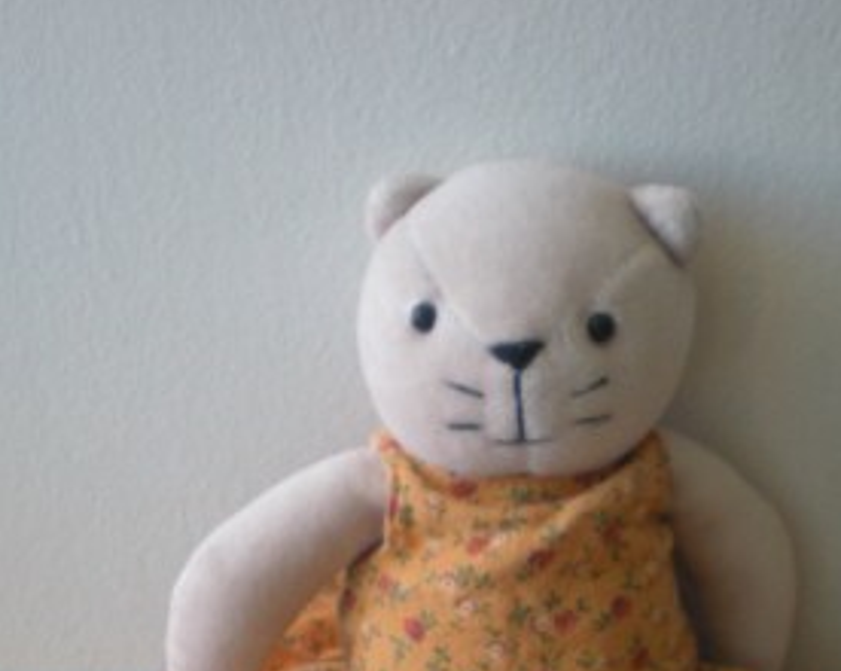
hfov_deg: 27.1
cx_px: 488
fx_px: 1740
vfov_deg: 21.1
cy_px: 671
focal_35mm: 70
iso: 122
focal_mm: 6.3
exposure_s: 1/59.7
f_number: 3.1
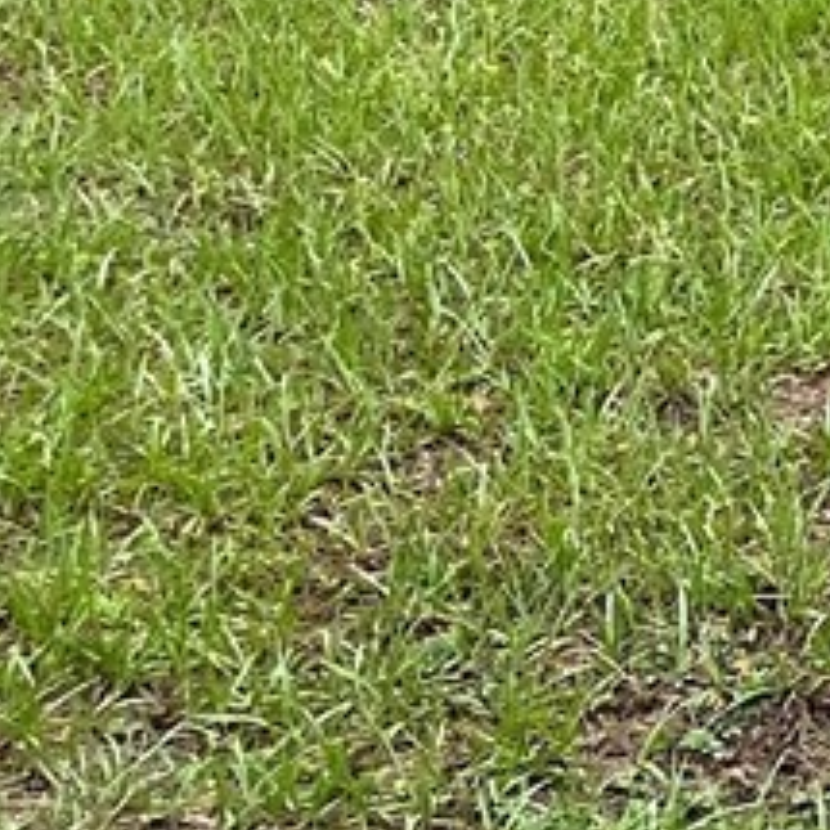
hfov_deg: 9.1
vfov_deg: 9.9
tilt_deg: -11.3
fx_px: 4639
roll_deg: +0.4
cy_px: -413
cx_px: 2061
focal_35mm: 171
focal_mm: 5.1
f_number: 1.6
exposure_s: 1/515
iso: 50
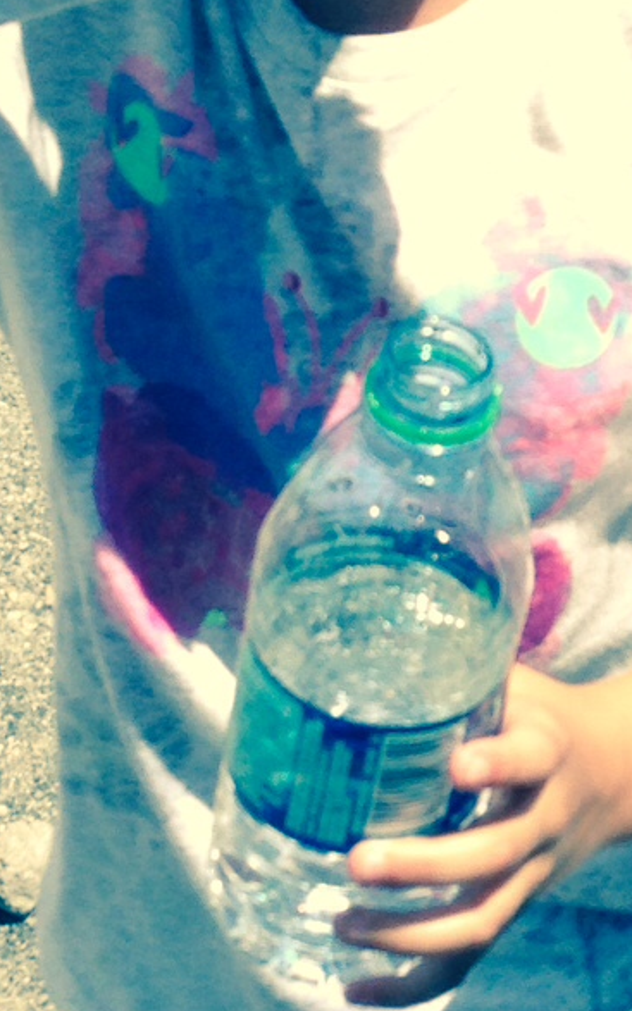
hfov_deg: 10.5
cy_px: 465
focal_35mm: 122
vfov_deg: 17.1
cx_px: 815
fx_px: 3361
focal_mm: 4.12
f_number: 2.4
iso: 50
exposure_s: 1/1695
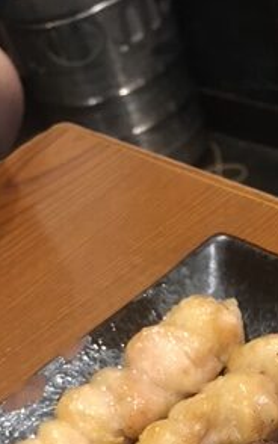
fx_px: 811
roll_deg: +24.6
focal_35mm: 67
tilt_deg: -44.7
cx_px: 190
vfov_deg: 28.1
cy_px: 477
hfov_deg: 19.4
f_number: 2.2
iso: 250
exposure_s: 1/15
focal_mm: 4.15
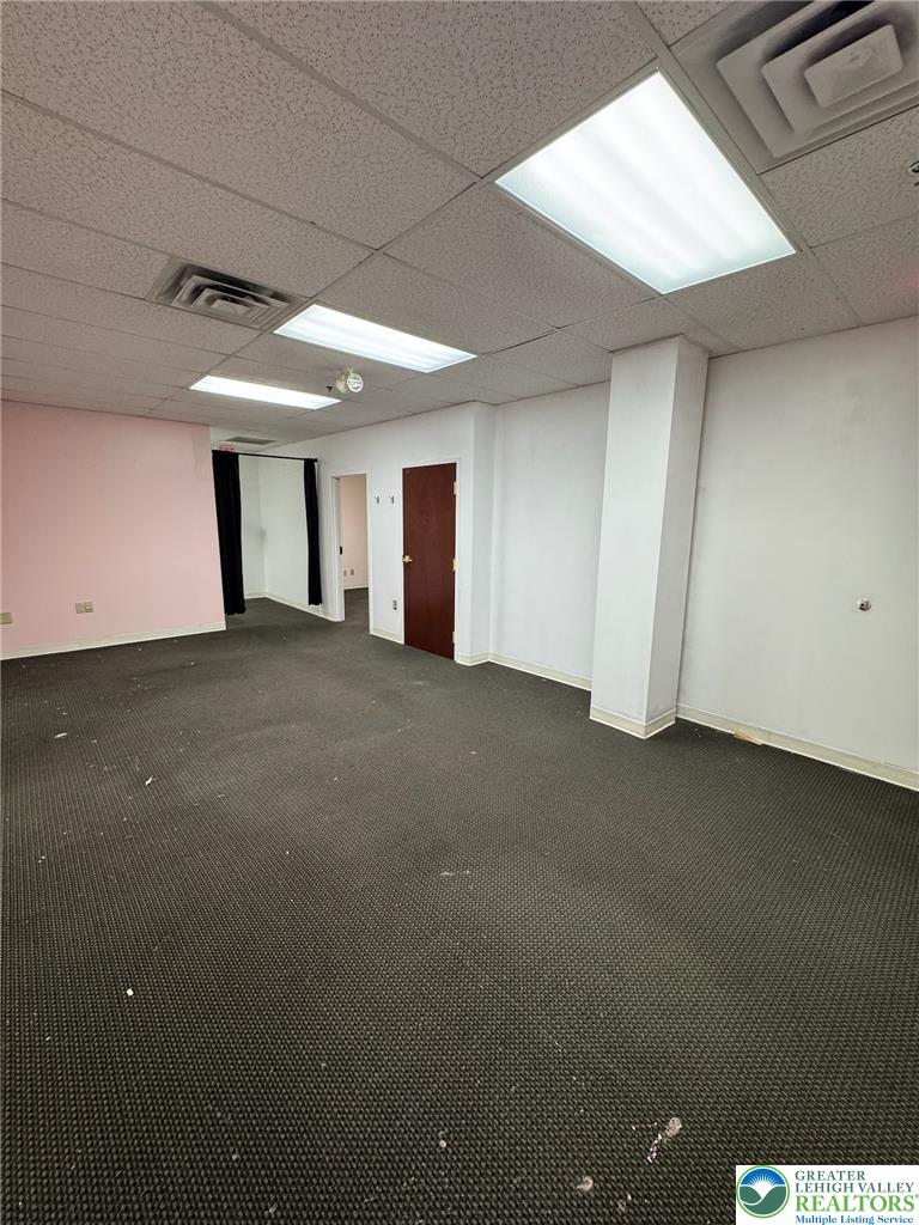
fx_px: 496
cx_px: 460
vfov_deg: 102.1
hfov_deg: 85.7
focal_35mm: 14
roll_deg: -0.5
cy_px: 612
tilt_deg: -11.8
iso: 250
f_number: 2.2
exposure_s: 1/120
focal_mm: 2.22
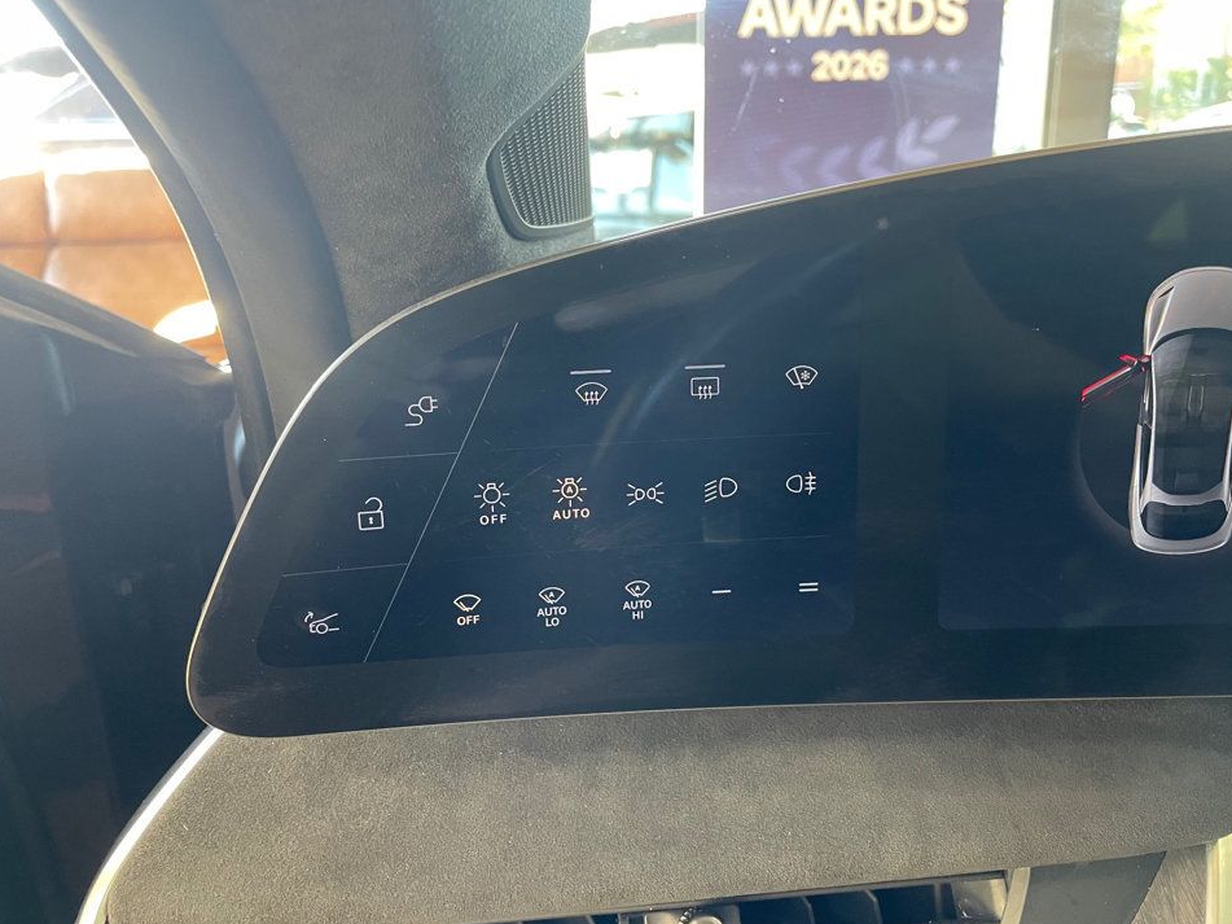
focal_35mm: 28
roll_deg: +1.5
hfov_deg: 63.4
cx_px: 639
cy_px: 467
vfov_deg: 49.7
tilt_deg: -17.3
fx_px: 996
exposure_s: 1/60
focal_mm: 4.2
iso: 250
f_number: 1.6
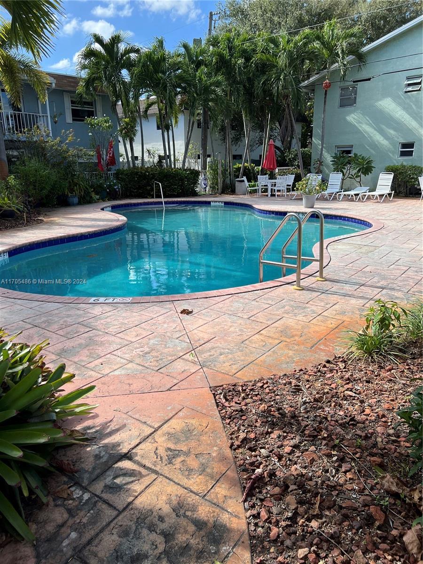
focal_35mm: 26
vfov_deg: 67.3
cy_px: 282
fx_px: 424
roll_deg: +1.0
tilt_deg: -15.5
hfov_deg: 53.1
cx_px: 212
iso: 50
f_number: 1.5
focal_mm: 5.7
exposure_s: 1/1972
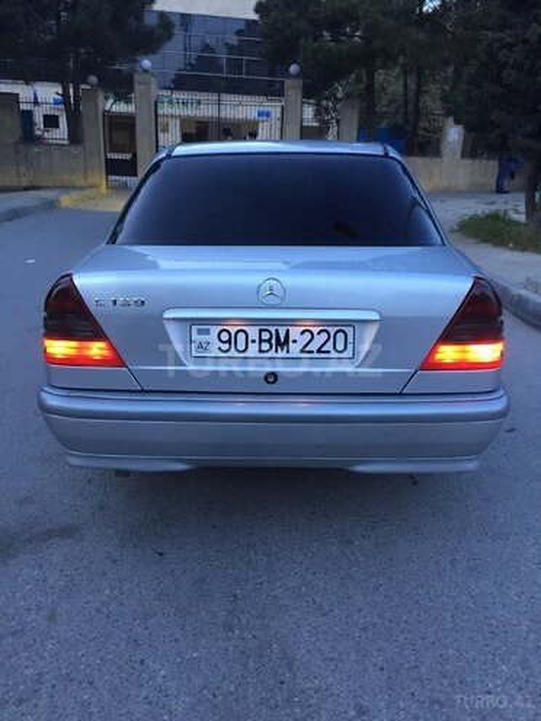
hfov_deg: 48.2
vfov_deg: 61.7
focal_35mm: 29
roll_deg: -2.1
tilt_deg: -17.0
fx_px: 604
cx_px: 270
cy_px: 360
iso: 160
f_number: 2.2
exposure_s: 1/33
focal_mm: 4.15
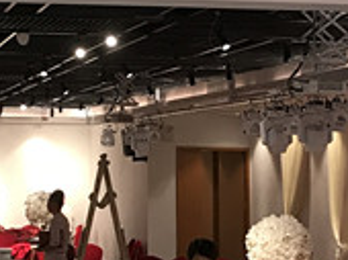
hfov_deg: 14.9
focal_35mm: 132
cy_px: 29
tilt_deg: +6.0
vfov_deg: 11.1
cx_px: 59
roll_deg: -2.3
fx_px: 1325
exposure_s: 1/20
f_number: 1.8
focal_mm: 3.99
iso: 40
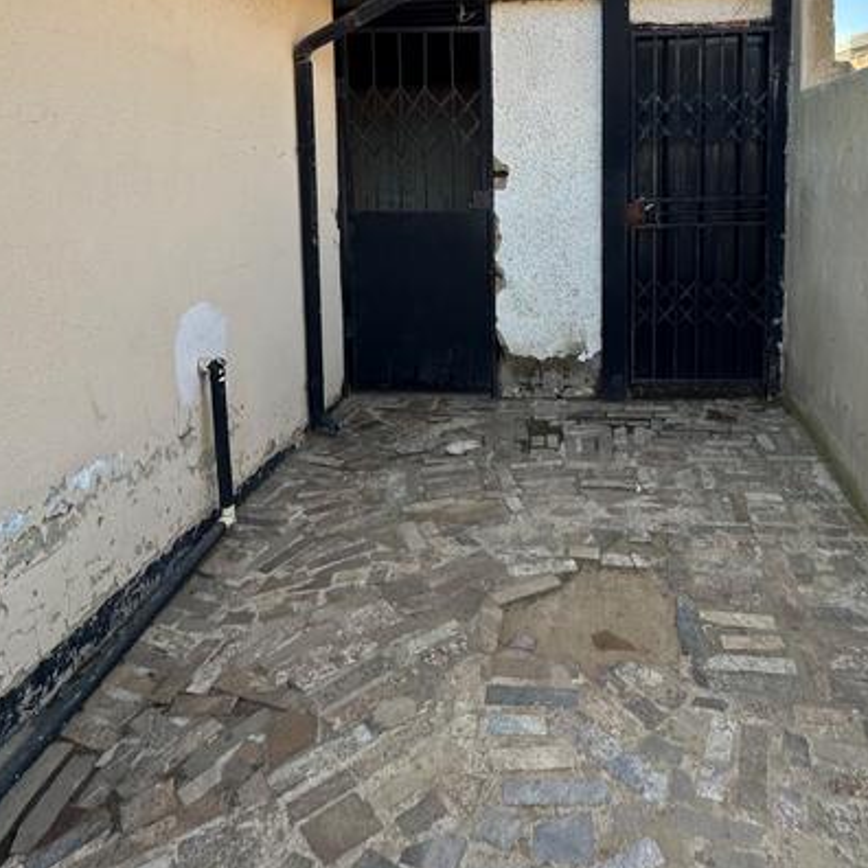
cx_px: 528
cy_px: 243
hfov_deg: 62.3
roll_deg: -0.1
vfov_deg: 60.3
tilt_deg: -5.2
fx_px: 709
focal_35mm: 25
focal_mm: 2.22
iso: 40
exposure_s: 1/267
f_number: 2.2
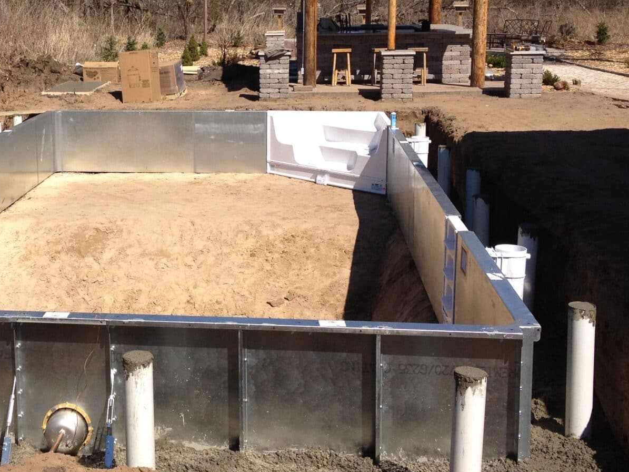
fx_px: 1090
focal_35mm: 60
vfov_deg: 24.3
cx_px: 152
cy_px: 160
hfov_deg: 31.6
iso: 64
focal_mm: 4.28
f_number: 2.4
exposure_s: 1/1972
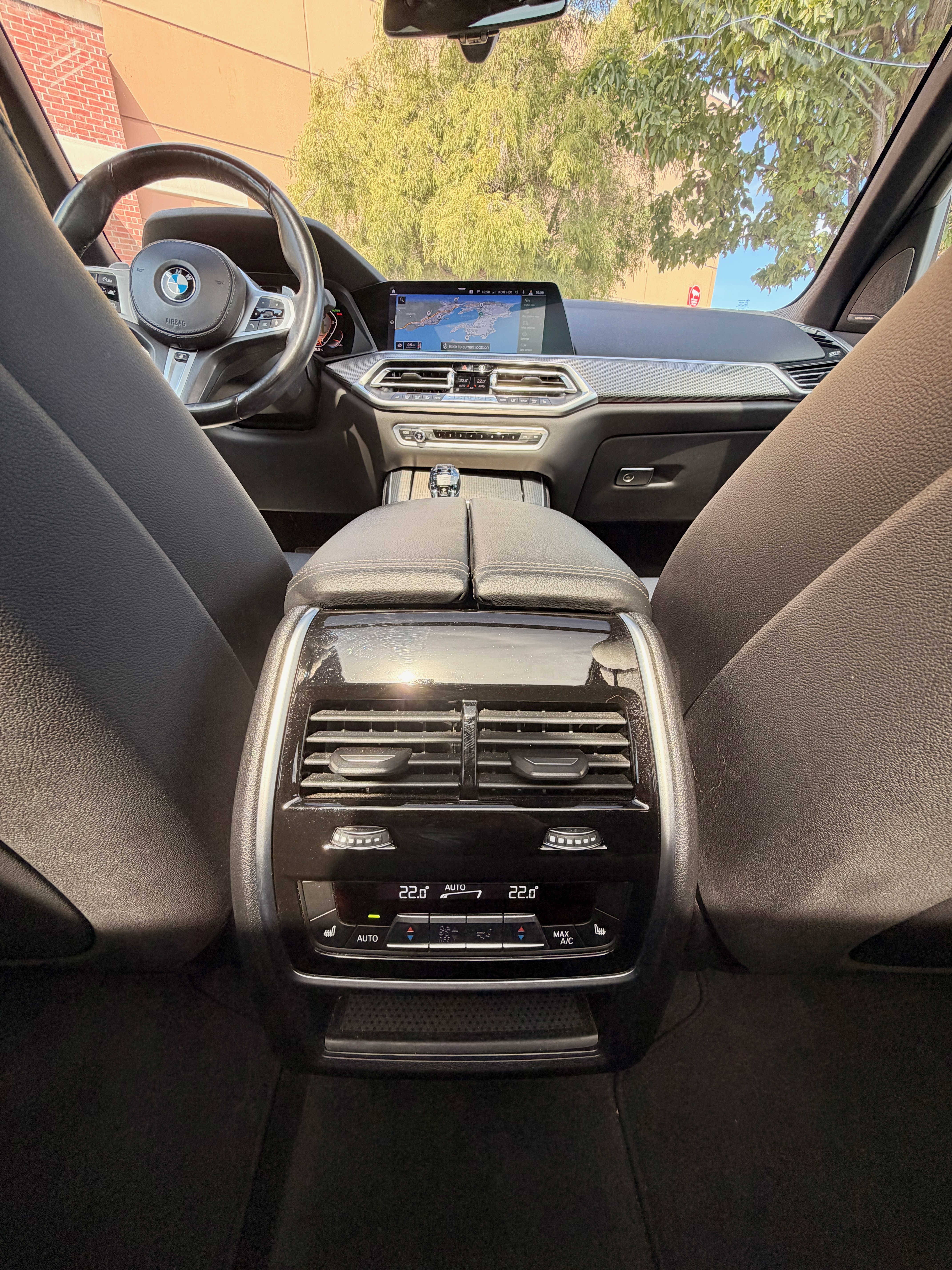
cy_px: 635
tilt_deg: -24.8
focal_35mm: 14
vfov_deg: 102.1
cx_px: 476
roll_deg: -0.9
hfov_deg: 85.7
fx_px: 513
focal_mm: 2.22
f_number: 2.2
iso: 125
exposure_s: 1/121
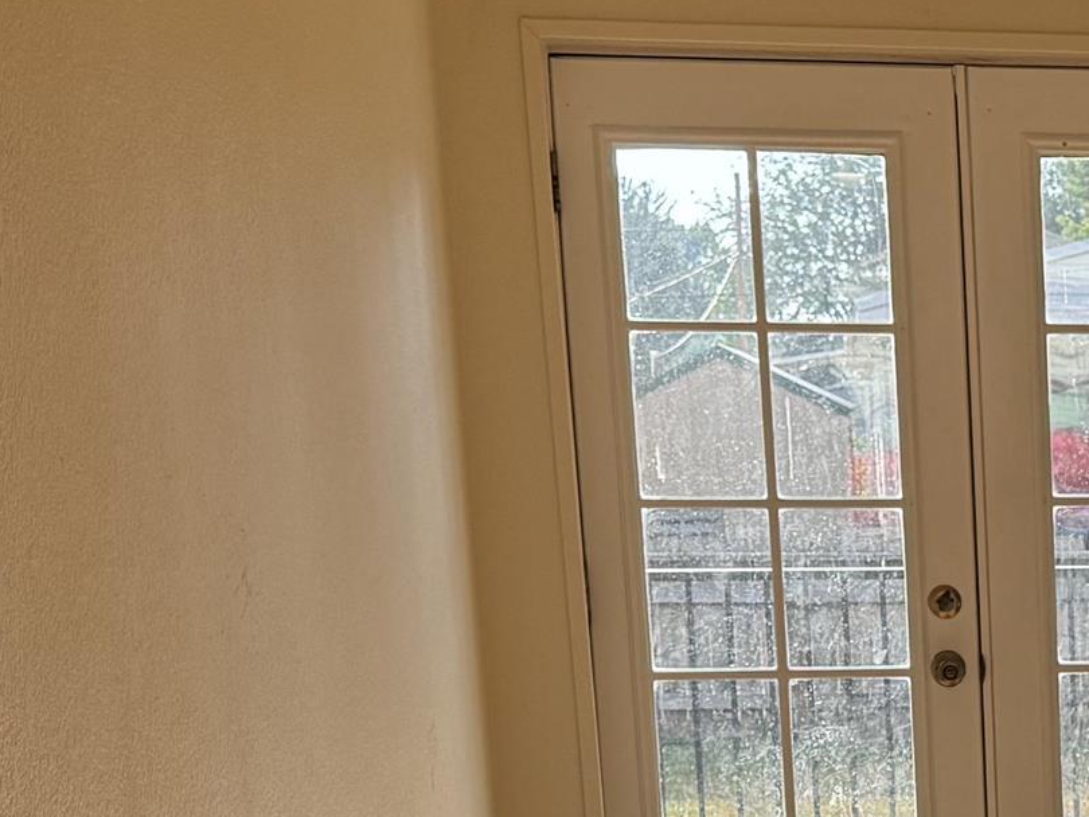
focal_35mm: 91
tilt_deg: -11.9
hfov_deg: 19.9
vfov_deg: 15.6
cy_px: 996
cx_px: 1390
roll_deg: +0.1
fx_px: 2864
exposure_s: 1/788
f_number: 1.78
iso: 100
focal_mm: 6.76
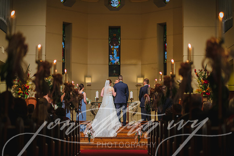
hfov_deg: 23.9
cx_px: 117
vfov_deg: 16.1
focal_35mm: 85
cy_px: 78
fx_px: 553
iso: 1000
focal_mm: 85
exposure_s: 1/250
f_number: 1.6
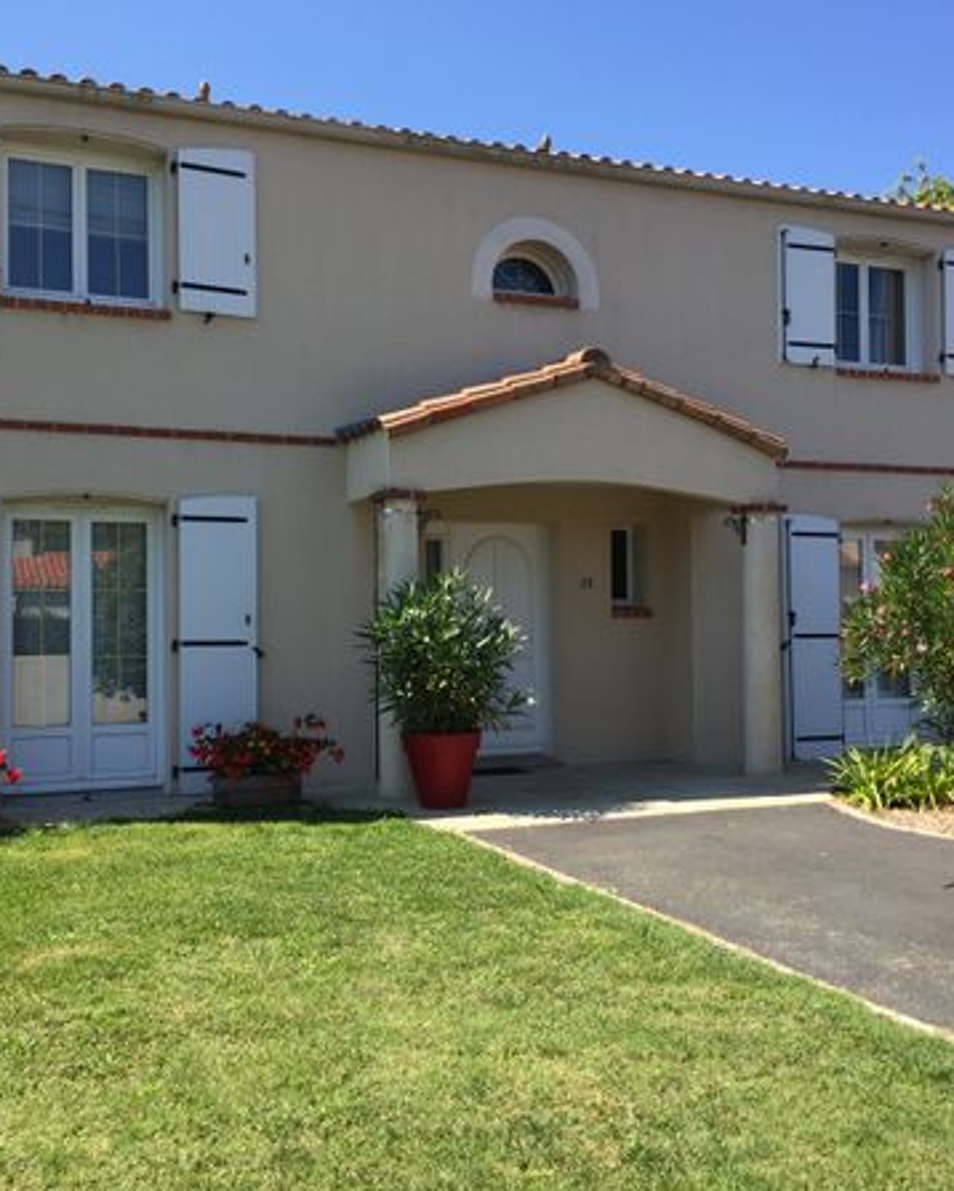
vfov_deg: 47.9
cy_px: 597
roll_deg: -1.3
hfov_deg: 39.2
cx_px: 504
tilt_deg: +1.2
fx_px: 1340
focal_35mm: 38
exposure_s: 1/1130
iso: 32
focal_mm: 4.15
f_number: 2.2
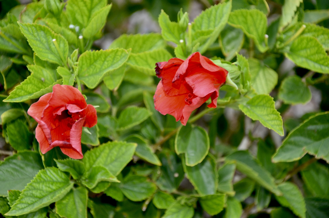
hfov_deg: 18.2
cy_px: 109
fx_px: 1026
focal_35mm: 112
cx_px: 164
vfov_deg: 12.1
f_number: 5.3
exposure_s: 1/250
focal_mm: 75
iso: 800
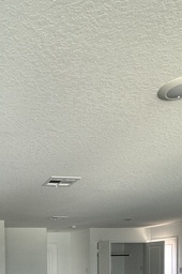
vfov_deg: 44.0
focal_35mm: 38
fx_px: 289
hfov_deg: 32.8
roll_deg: +1.9
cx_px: 11
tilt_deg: -1.7
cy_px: 268
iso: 125
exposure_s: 1/99
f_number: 2.2
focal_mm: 2.22
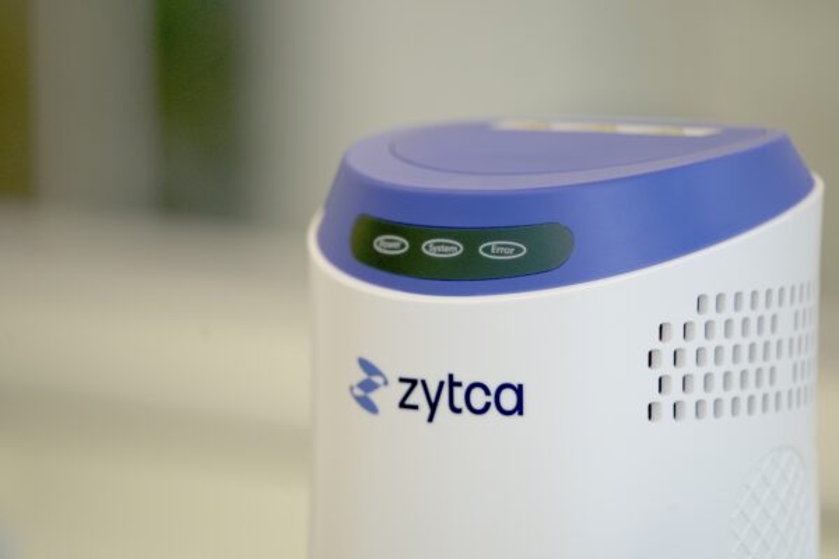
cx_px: 420
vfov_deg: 4.6
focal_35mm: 300
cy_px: 280
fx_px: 6991
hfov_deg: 6.9
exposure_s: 1/200
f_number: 5.6
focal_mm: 300
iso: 1000
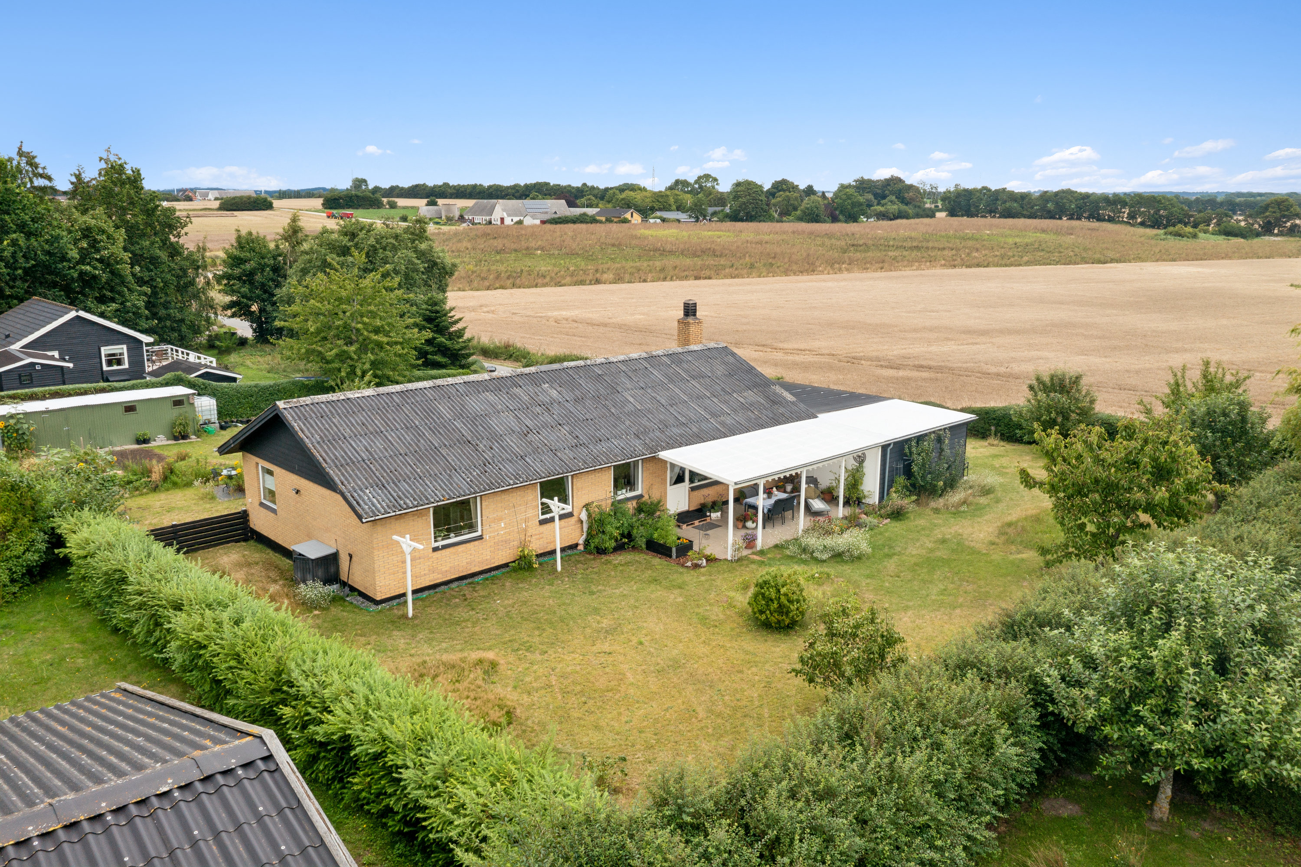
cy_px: 434
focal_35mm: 28
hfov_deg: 65.5
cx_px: 650
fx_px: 1012
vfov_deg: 46.4
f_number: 8
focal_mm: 10.3
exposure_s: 1/120
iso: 100
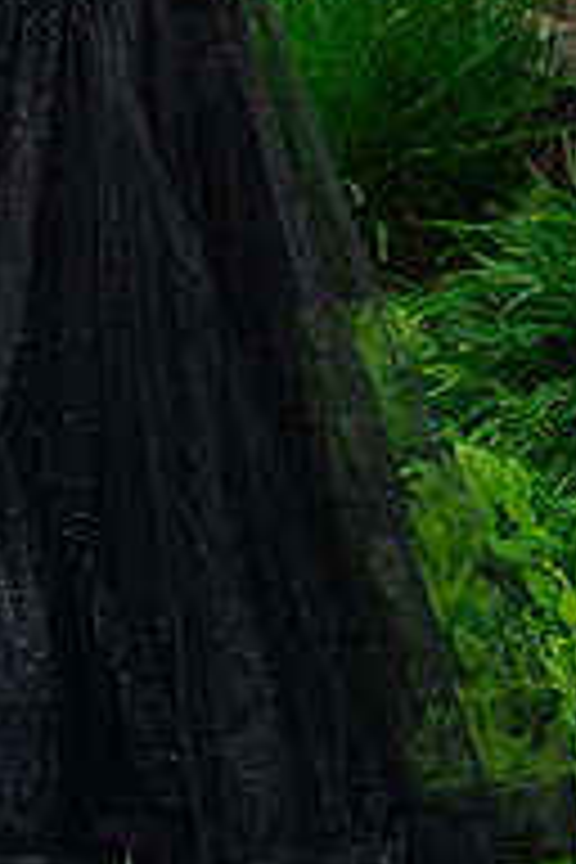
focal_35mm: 199
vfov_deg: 10.2
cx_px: 54
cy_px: -27
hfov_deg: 6.9
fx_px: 4776
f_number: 3.5
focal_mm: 85
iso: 400
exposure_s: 1/1000
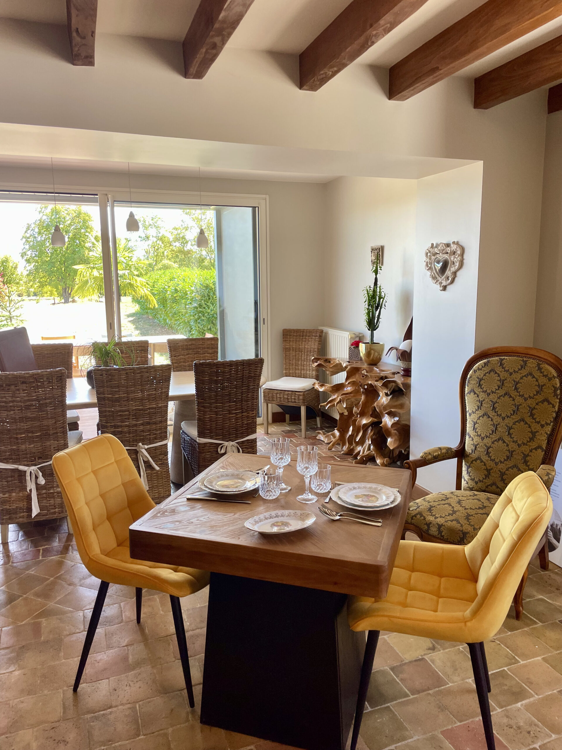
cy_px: 375
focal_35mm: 26
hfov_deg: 53.1
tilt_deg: -9.5
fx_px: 563
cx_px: 281
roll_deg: +1.7
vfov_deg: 67.3
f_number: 1.6
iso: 80
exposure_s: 1/121
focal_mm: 4.2
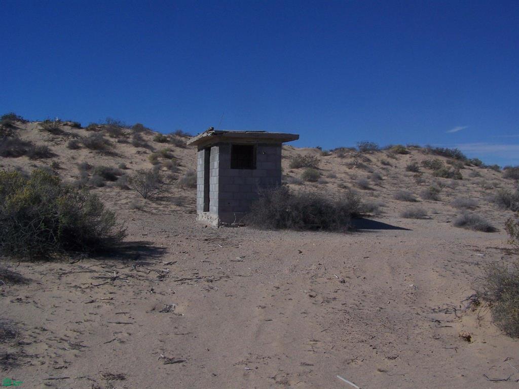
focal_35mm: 38
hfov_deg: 49.0
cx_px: 260
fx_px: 570
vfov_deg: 37.7
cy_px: 194
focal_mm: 6.3
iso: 64
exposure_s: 1/800
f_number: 5.6
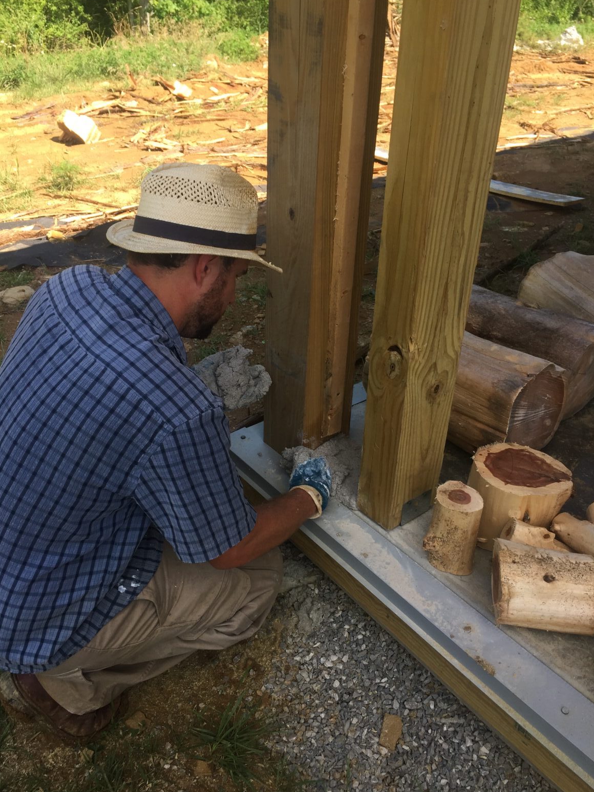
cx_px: 291
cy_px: 403
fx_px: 686
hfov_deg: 46.8
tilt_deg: -31.0
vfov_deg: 60.0
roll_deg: -1.3
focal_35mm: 30
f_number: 2.2
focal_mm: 4.15
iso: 32
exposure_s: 1/520
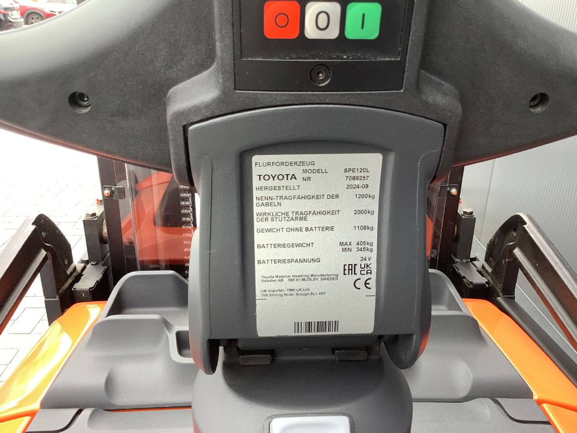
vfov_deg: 45.4
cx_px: 288
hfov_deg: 58.4
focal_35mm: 31
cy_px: 216
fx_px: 517
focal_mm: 3.3
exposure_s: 1/120
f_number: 2.4
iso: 50
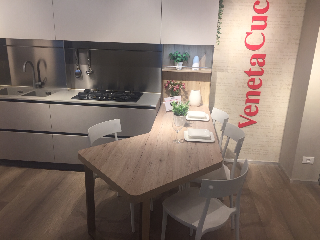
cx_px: 160
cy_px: 120
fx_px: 268
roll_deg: -2.6
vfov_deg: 48.2
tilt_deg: -18.0
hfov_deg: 61.7
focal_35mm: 29
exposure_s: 1/100
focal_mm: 4.15
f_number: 2.2
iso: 40
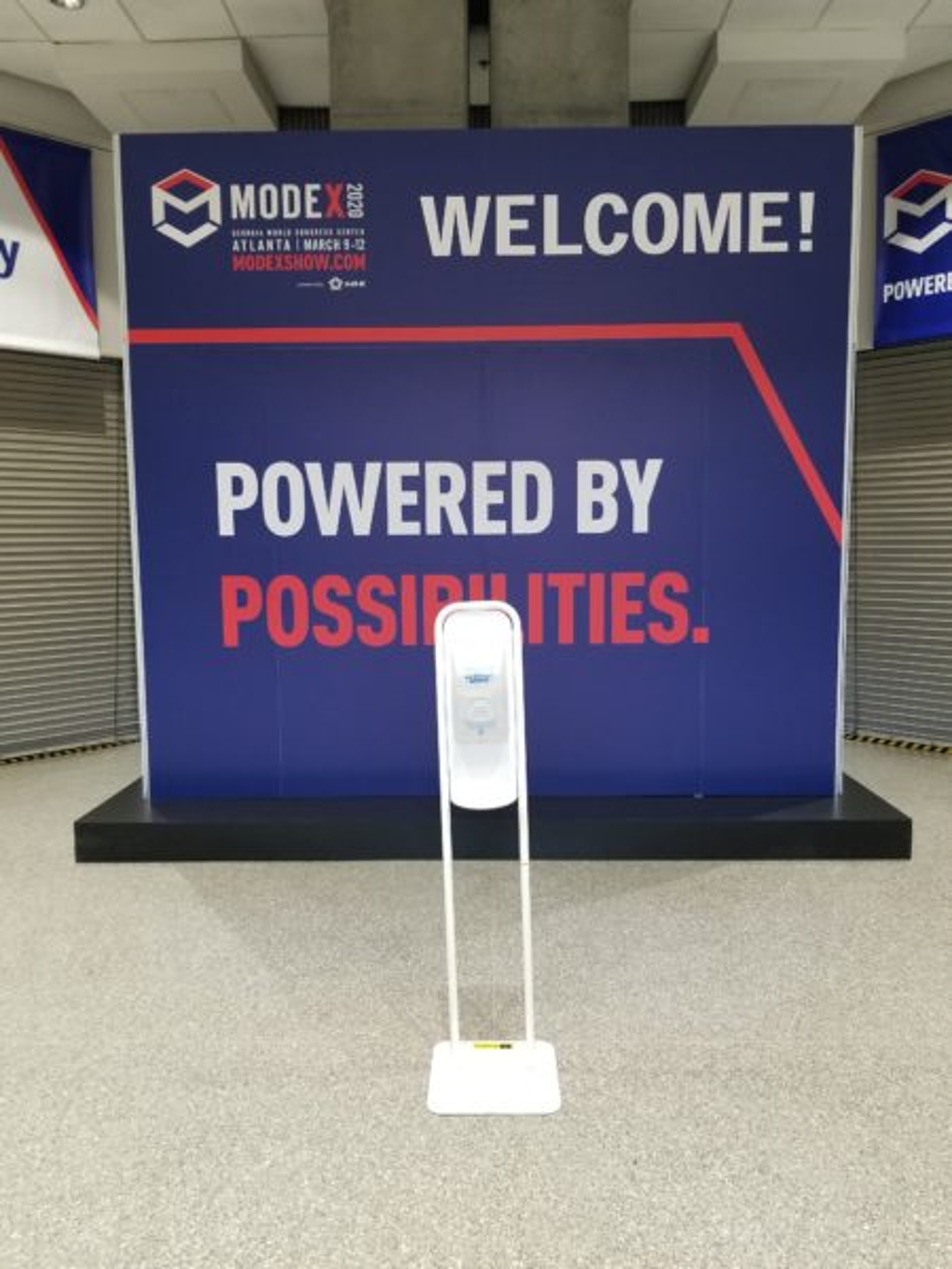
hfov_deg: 53.1
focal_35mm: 26
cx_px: 476
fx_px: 953
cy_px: 634
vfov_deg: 67.3
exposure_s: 1/60
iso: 320
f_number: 1.7
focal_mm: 4.25
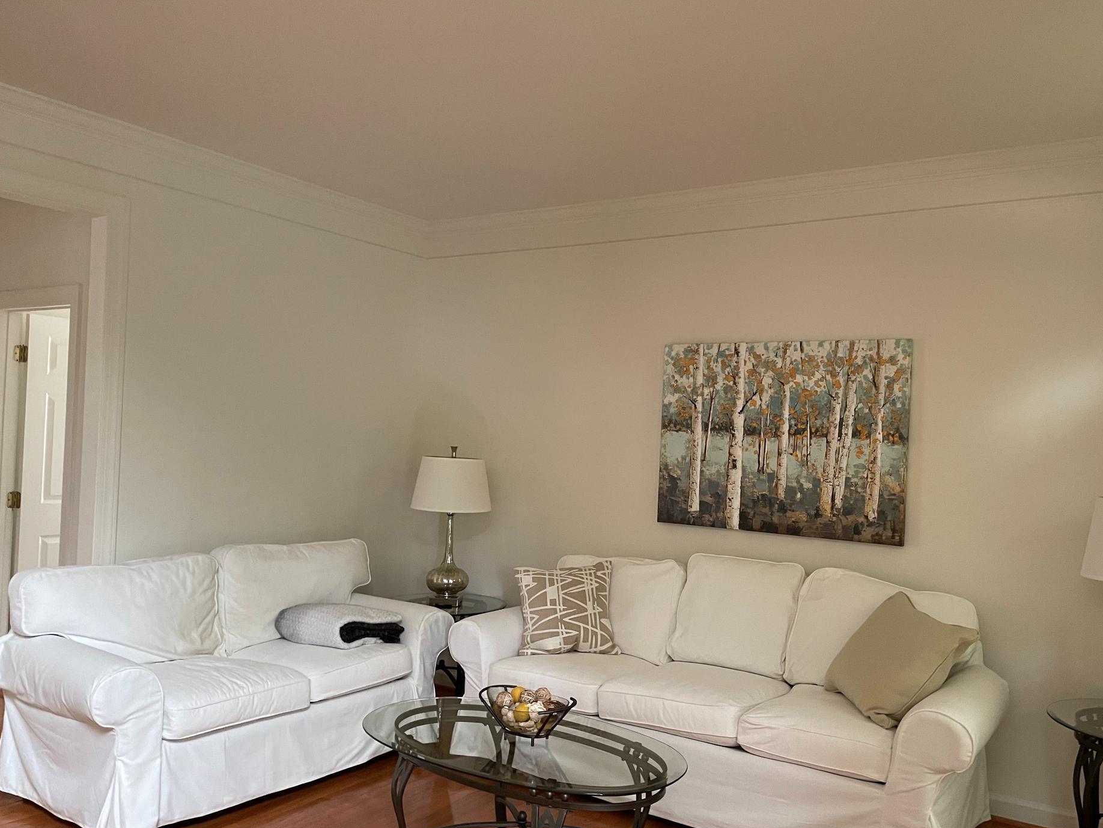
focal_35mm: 29
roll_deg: -1.3
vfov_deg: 48.2
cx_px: 596
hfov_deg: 61.6
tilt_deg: -0.9
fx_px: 924
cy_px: 449
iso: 320
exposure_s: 1/60
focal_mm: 4.2
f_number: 1.6
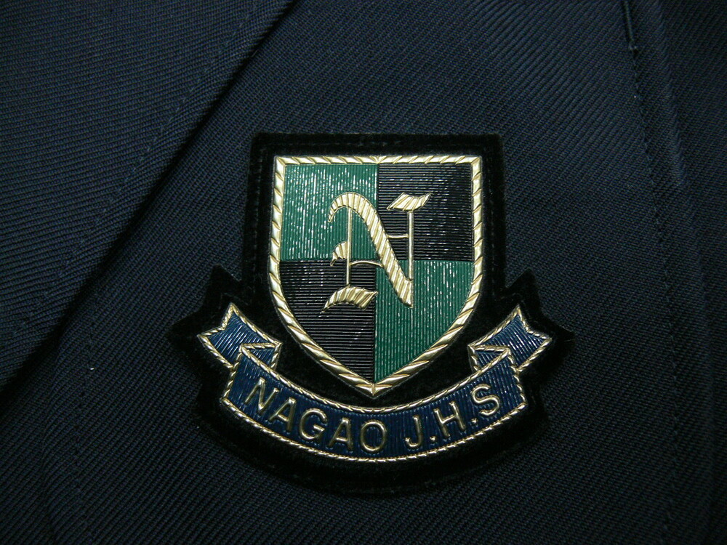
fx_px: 735
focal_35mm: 35
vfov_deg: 40.7
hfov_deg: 52.6
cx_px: 364
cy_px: 272
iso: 200
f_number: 2.8
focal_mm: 7.4
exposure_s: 1/20
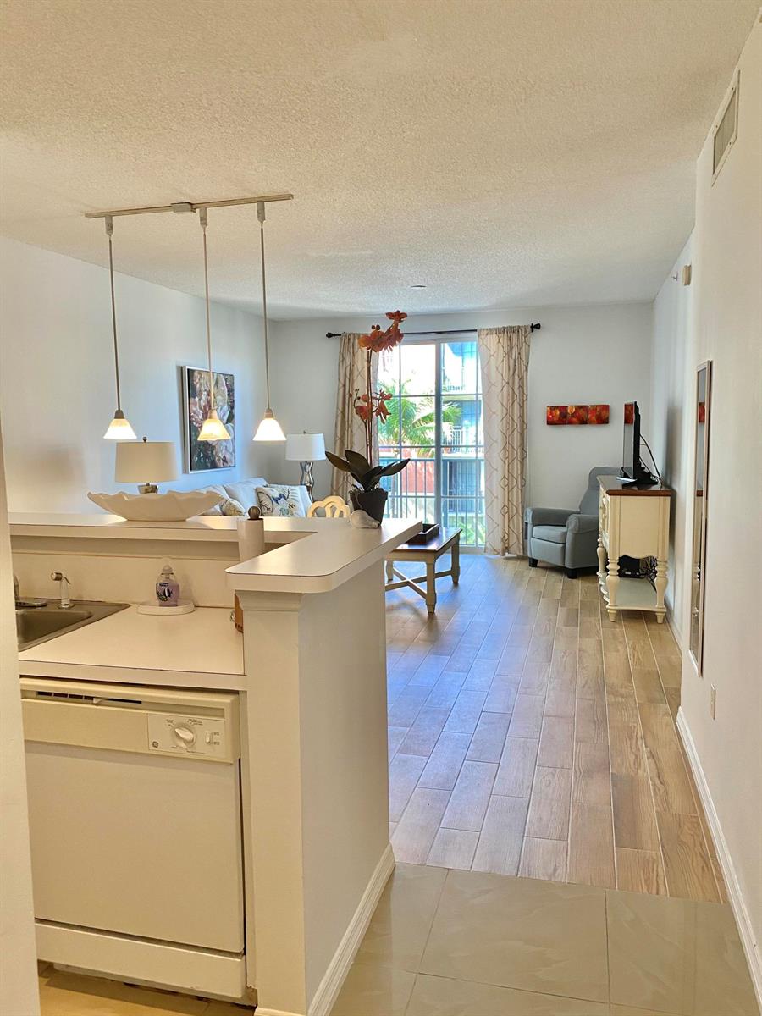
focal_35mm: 26
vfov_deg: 67.3
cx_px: 381
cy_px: 508
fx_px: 763
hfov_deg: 53.1
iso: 80
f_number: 1.8
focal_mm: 4.25
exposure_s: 1/60
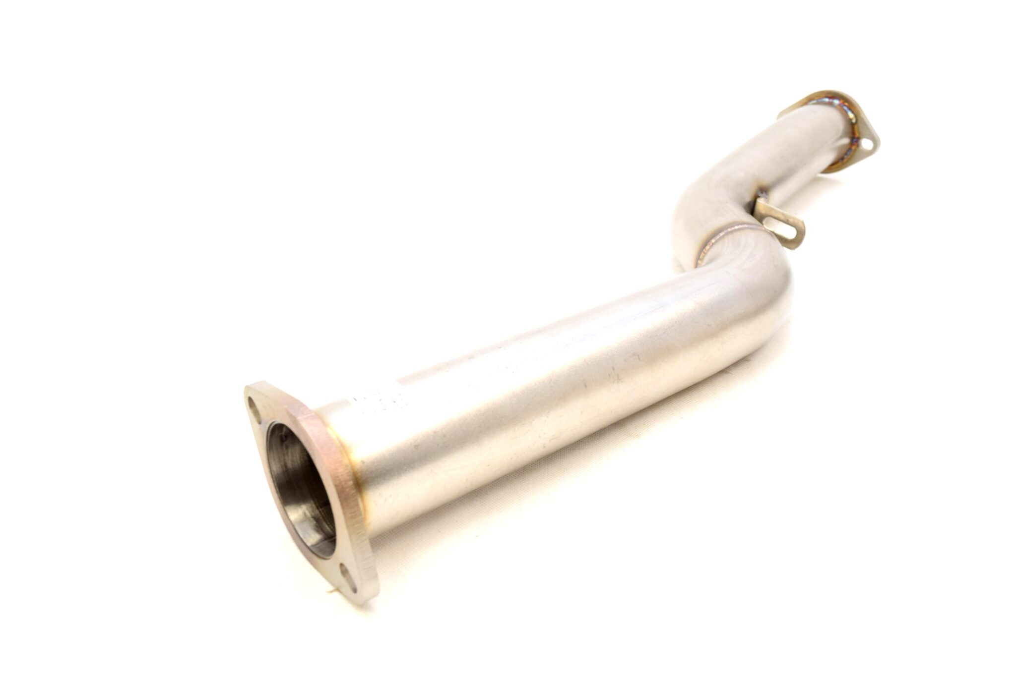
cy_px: 340
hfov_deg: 57.2
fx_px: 933
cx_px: 508
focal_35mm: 33
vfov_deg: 40.0
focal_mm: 22
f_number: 6.3
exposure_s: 1/160
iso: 400
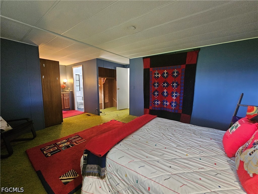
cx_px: 129
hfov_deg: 106.2
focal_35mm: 13
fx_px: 97
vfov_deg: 89.9
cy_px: 97
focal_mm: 2.2
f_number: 2.2
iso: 640
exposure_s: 1/30
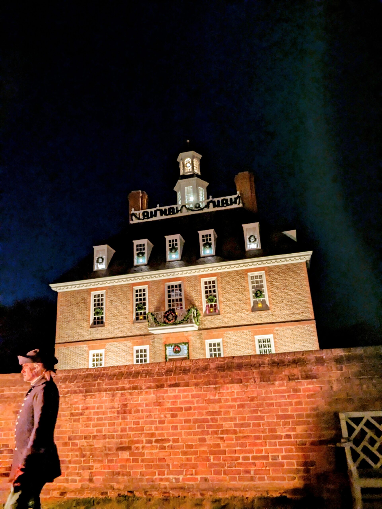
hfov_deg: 51.4
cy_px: 254
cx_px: 191
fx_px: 397
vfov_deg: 65.3
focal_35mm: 27
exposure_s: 1/7.5
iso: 477
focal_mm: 4.38
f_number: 1.73
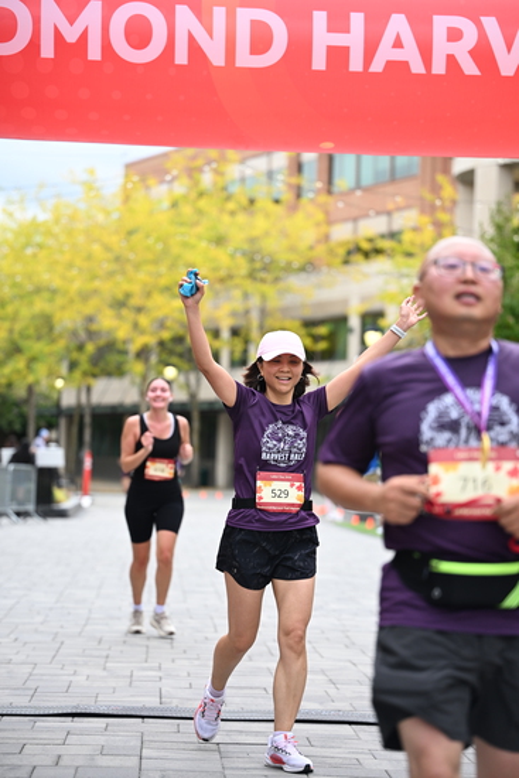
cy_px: 389
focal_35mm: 97
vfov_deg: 21.0
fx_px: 2096
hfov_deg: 14.1
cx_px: 260
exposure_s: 1/2000
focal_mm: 97
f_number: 2.8
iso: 640
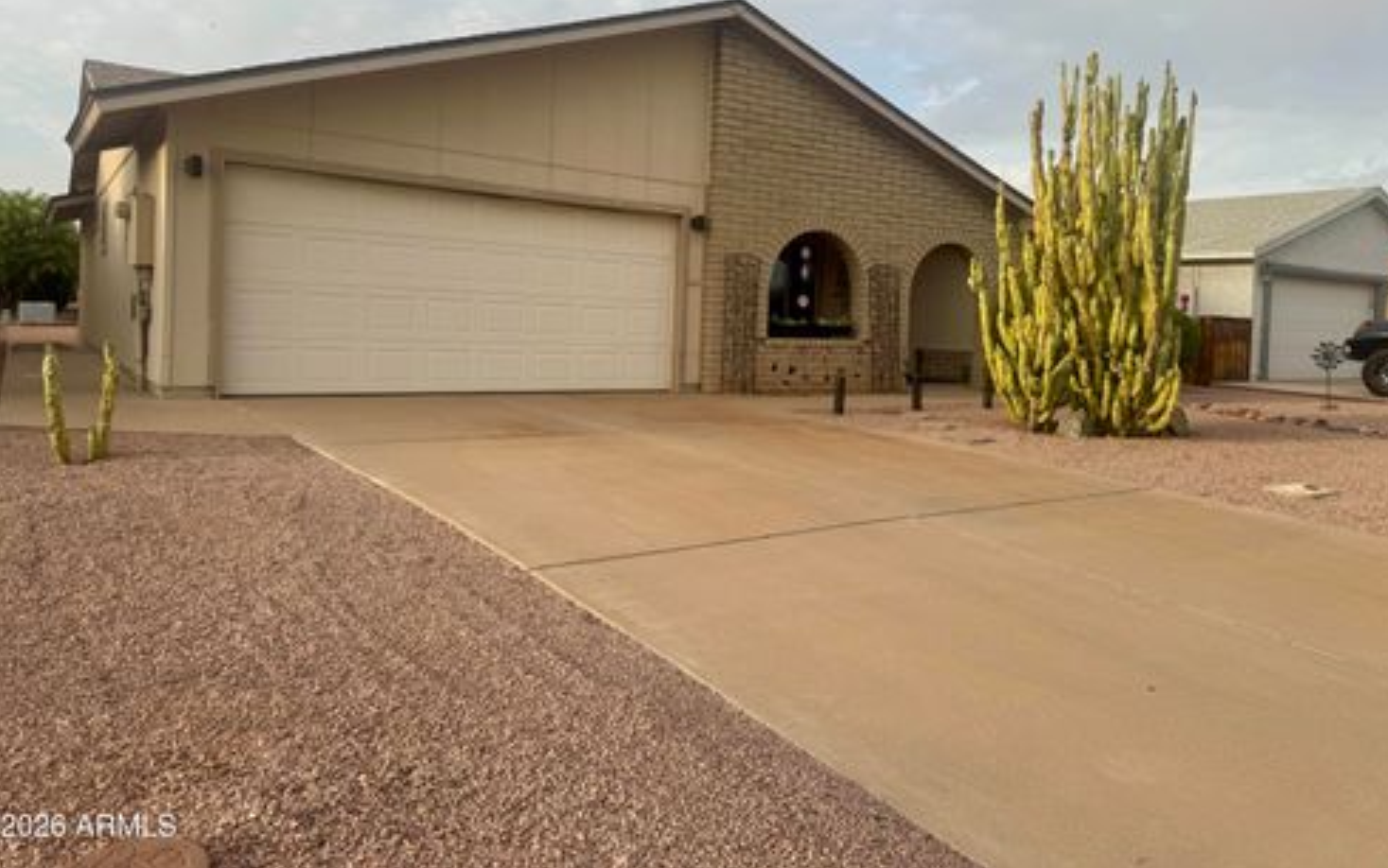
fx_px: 984
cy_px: 342
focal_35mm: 26
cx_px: 707
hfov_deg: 70.4
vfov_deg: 47.3
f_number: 1.78
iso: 80
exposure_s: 1/1151
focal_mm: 6.76
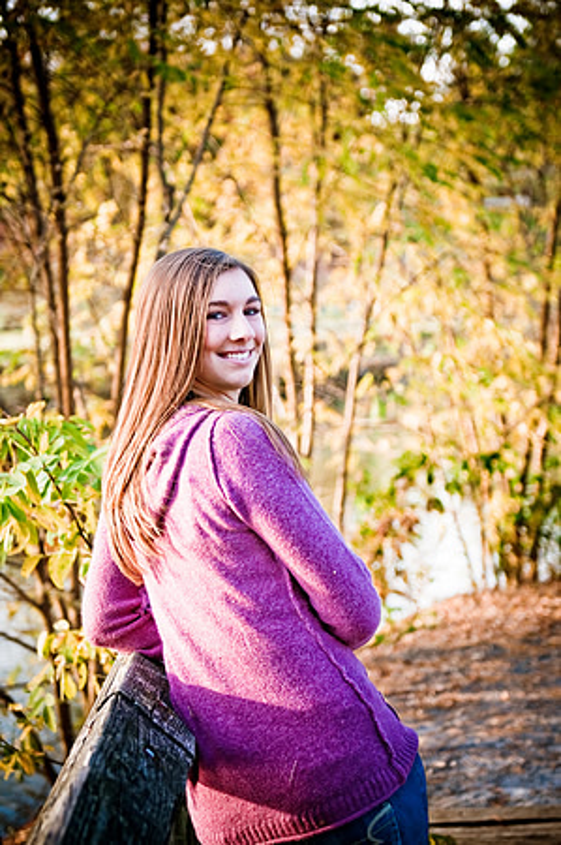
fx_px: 1933
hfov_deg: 16.5
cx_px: 280
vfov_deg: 24.6
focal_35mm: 82
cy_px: 422
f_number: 2.8
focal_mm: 55
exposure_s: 1/160
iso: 100
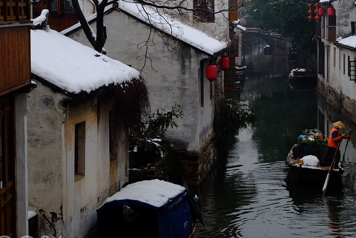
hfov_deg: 19.5
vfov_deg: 13.3
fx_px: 1018
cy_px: 65
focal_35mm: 103
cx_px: 310
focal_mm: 34.3
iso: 500
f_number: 7.1
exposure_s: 1/60
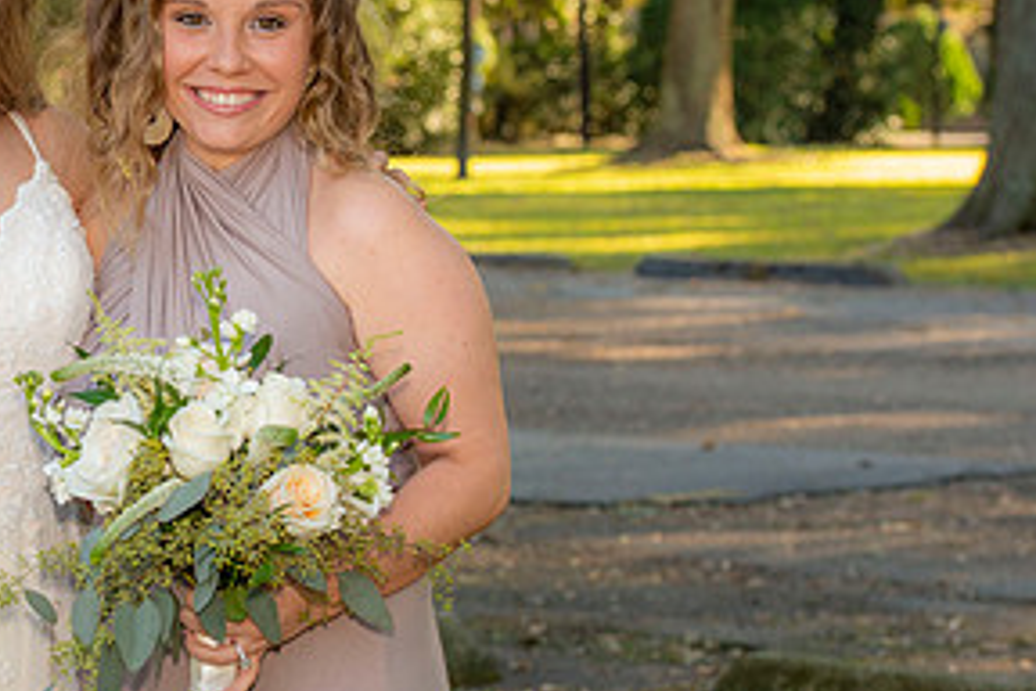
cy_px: 346
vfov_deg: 8.5
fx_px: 4633
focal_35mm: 161
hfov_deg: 12.6
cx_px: 7
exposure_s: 1/400
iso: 1250
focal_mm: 80
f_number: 6.3
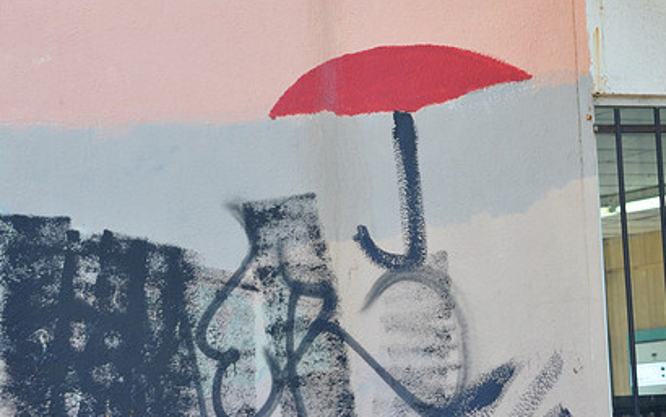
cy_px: 147
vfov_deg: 8.7
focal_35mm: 151
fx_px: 2743
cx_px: 419
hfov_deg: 13.8
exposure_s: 1/400
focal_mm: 70
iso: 400
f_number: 5
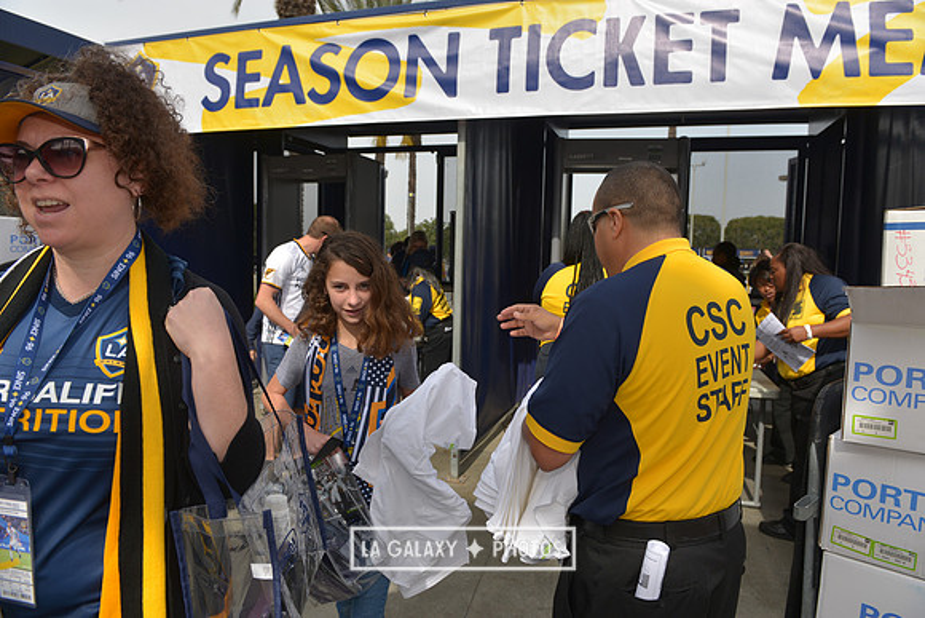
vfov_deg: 53.2
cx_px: 462
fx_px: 617
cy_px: 309
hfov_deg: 73.7
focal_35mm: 24
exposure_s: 1/1250
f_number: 5.6
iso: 200
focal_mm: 24
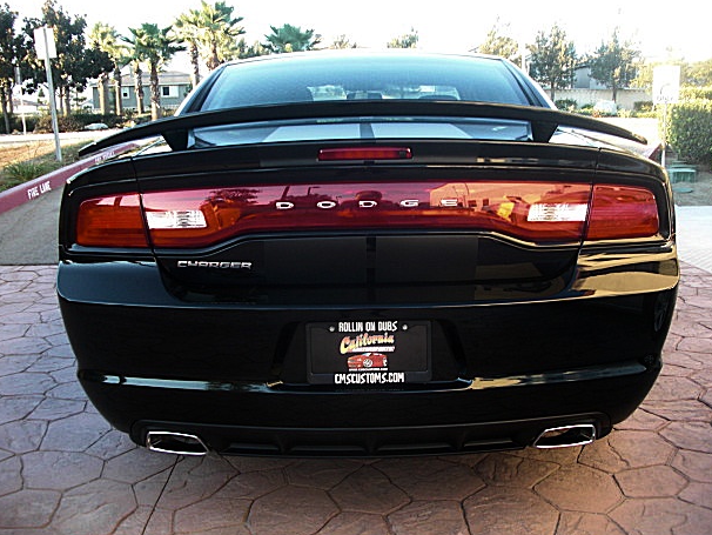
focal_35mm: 38
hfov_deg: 48.9
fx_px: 782
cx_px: 371
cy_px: 268
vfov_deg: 37.7
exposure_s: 1/80
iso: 100
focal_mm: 6.3
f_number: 2.8
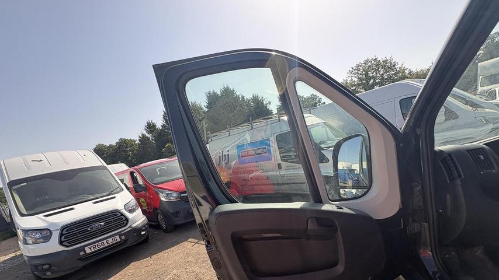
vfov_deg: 64.8
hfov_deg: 99.3
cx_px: 258
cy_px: 192
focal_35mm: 16
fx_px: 212
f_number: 2.2
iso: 40
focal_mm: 2.22
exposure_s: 1/428
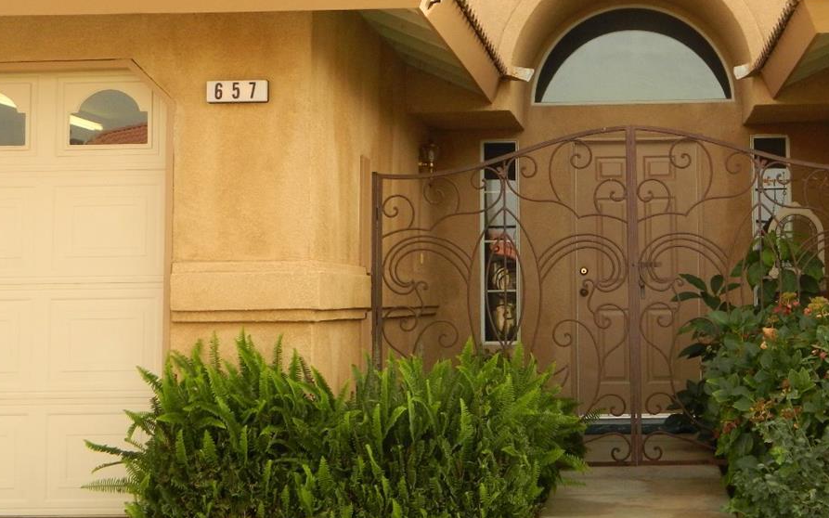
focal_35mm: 73
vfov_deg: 17.7
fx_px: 1649
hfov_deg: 28.0
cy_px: 113
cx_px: 584
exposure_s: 1/320
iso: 160
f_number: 3.5
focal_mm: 7.3
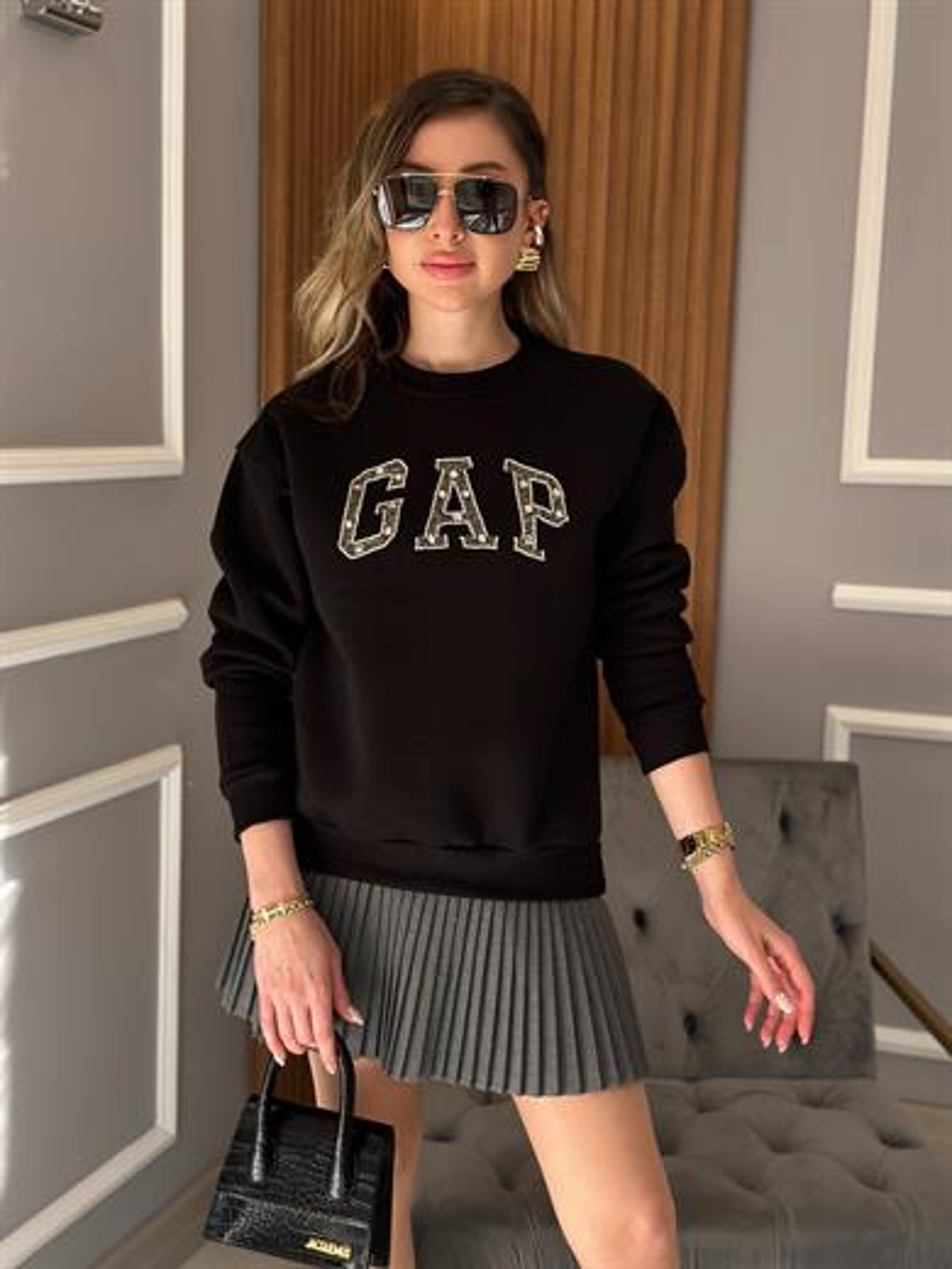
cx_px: 476
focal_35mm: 48
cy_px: 634
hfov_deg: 30.3
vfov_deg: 39.7
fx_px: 1760
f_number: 1.78
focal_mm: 6.86
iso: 80
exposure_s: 1/252
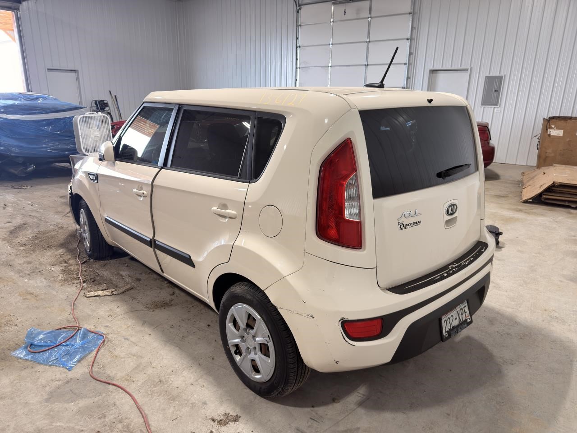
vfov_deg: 56.8
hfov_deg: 71.6
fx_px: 400
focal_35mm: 24
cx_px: 288
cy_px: 216
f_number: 1.78
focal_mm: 6.76
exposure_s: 1/105
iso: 100
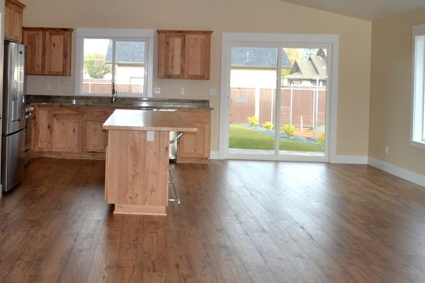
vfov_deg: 30.1
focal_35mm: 44
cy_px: 75
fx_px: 519
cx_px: 109
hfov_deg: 43.2
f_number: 4
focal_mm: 18
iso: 160
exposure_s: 1/125
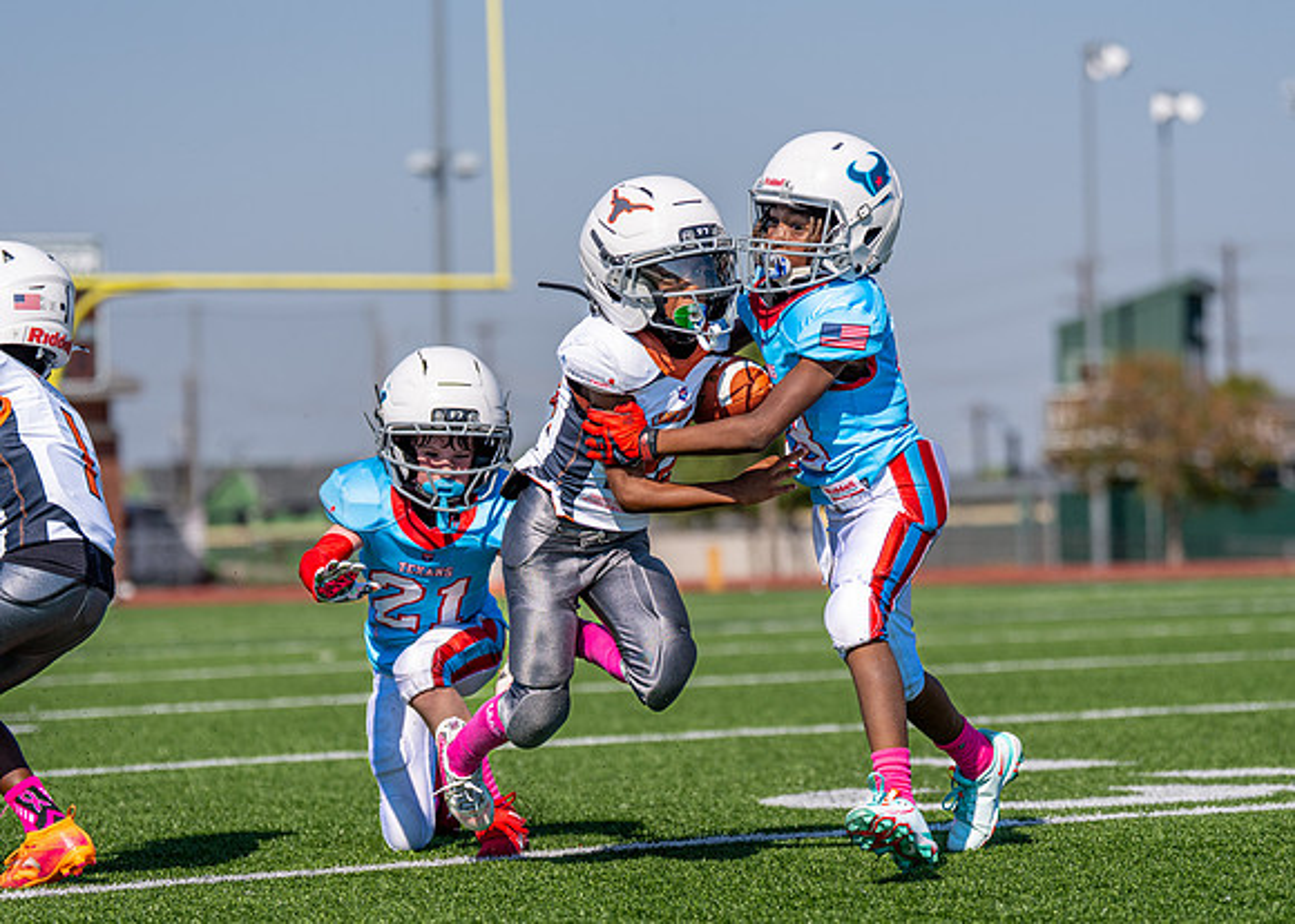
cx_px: 664
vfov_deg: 9.6
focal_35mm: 150
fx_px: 5510
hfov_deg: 13.4
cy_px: 543
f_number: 2.8
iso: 100
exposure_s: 1/3200
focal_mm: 111
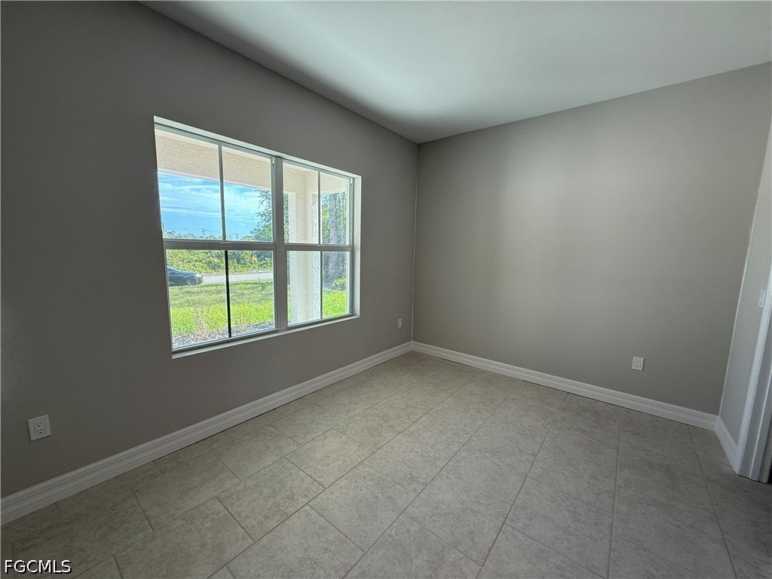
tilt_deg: -7.6
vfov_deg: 85.7
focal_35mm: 14
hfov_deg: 102.1
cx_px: 386
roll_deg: -1.3
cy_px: 290
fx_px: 312
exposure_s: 1/120
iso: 50
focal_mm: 2.22
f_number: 2.2
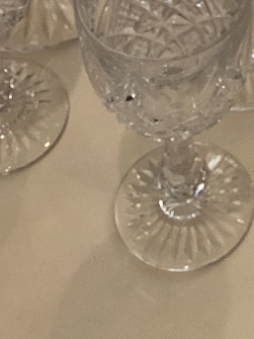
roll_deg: +0.1
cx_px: 270
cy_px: -254
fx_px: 1087
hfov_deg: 13.1
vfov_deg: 15.5
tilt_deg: -37.0
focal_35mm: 111
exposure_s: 1/50
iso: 80
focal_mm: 3.3
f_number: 2.4
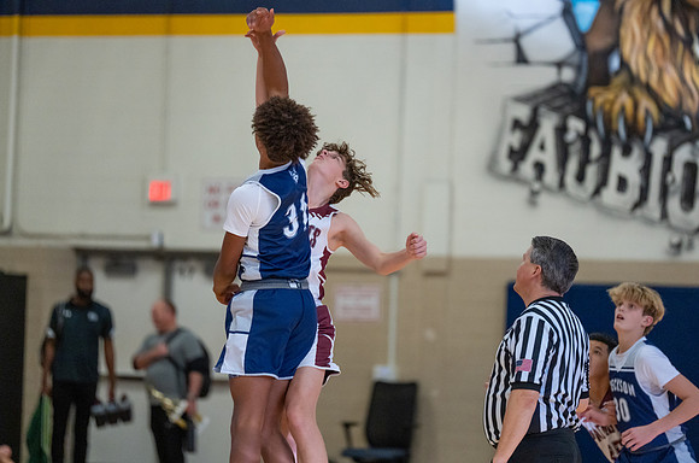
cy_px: 233
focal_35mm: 204
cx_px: 346
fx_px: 3960
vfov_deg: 6.7
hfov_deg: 10.1
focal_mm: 200
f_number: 2.8
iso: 5000
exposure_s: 1/1000
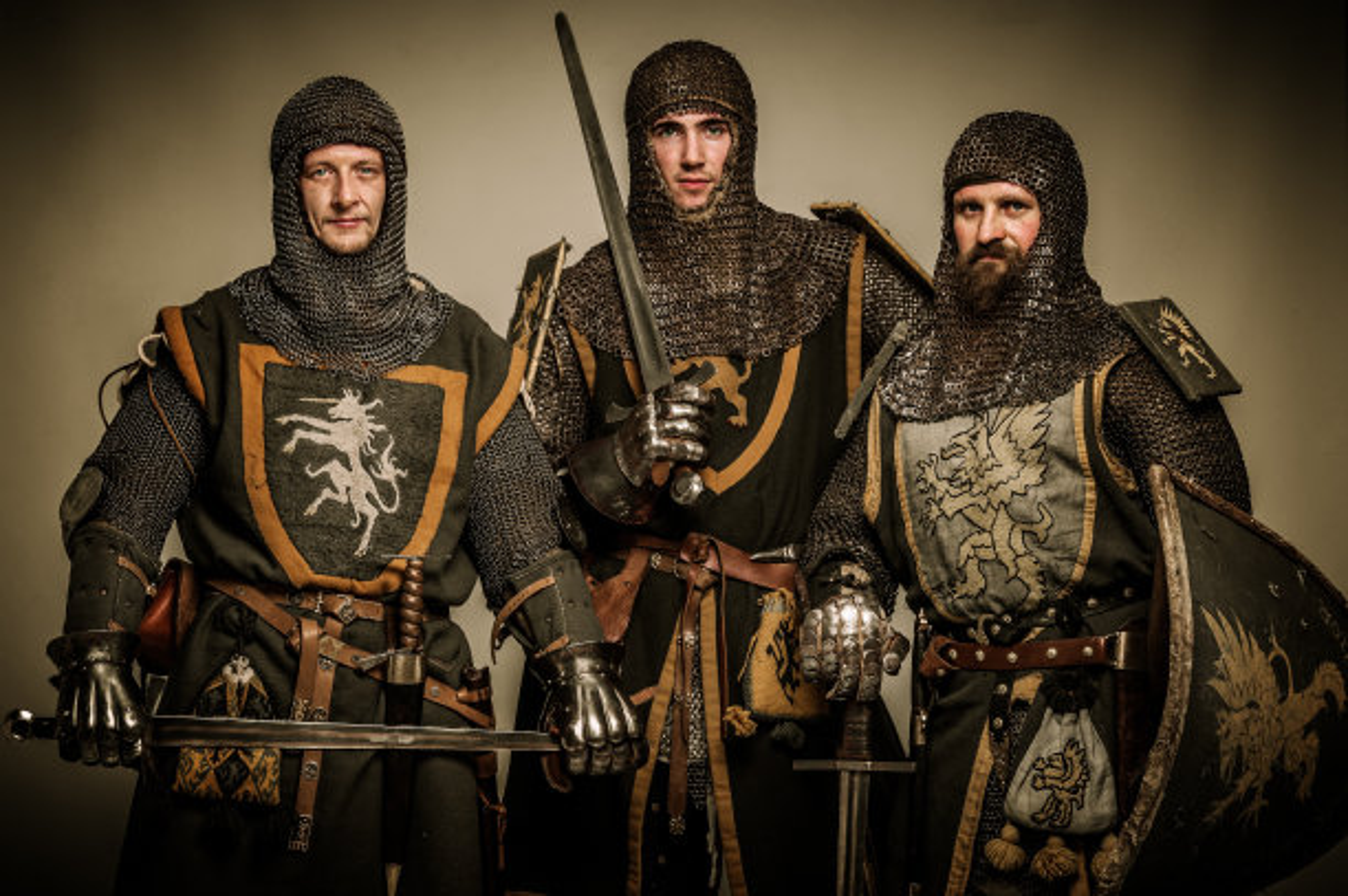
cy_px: 448
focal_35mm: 112
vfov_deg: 12.2
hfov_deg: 18.3
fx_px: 4190
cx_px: 674
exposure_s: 1/160
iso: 200
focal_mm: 112
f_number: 14
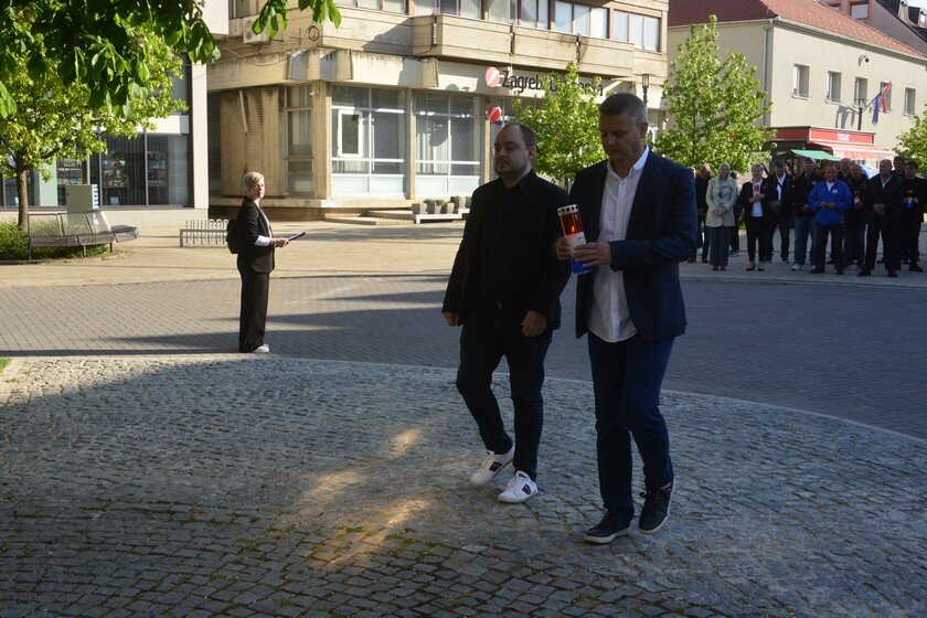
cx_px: 464
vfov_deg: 30.5
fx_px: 1133
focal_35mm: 44
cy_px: 309
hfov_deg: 44.5
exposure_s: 1/640
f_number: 13
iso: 2000
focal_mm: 44
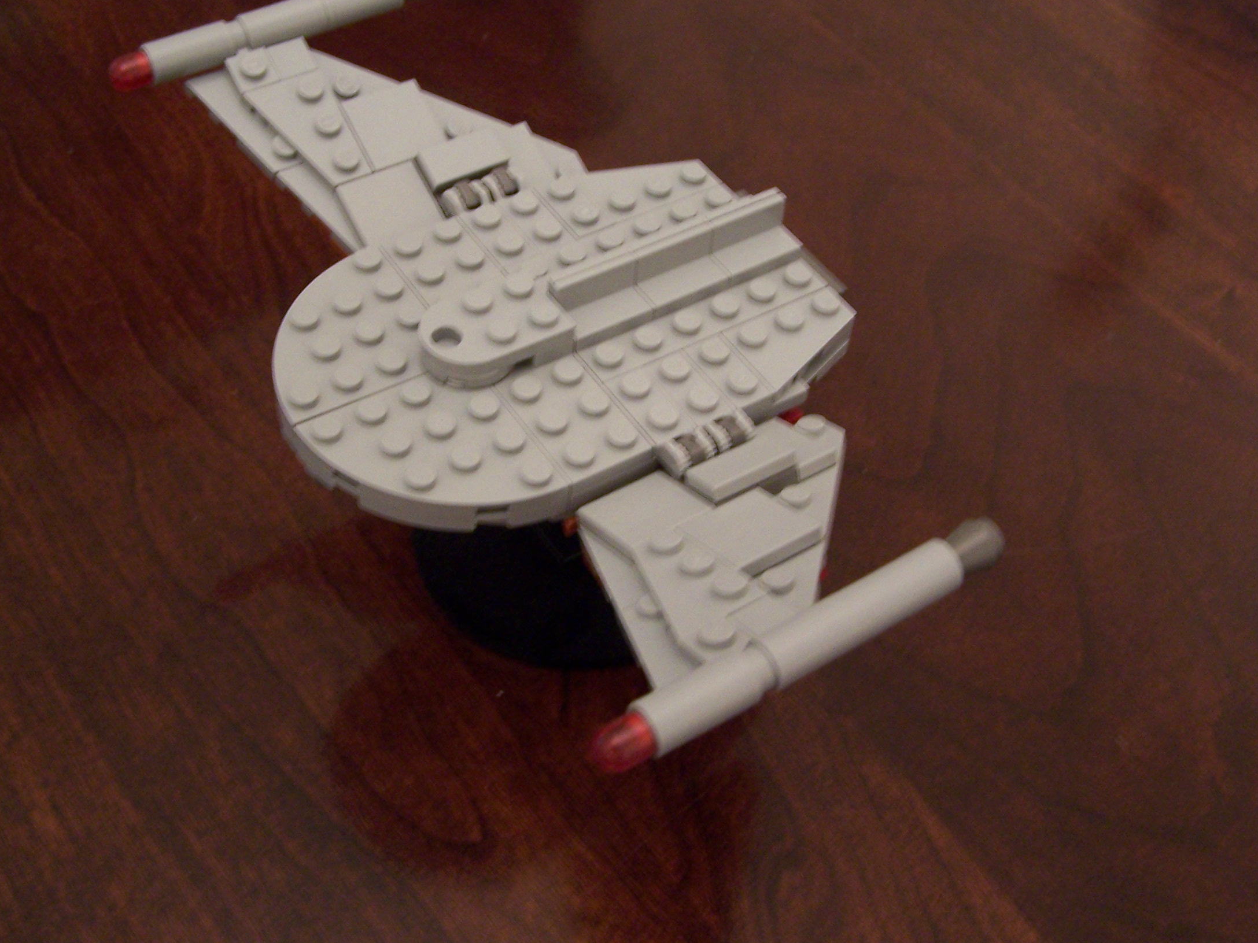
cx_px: 620
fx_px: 1635
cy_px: 405
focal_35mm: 45
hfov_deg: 42.1
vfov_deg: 32.1
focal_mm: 6.3
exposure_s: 1/8
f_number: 2.8
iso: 140
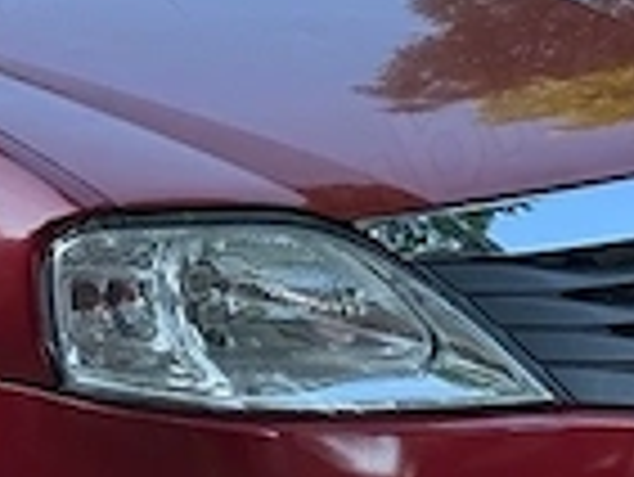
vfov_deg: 7.3
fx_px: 3739
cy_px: 104
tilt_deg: -6.8
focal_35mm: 204
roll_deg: +2.3
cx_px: 22
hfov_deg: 9.6
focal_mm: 6.76
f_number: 1.78
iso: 64
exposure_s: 1/250
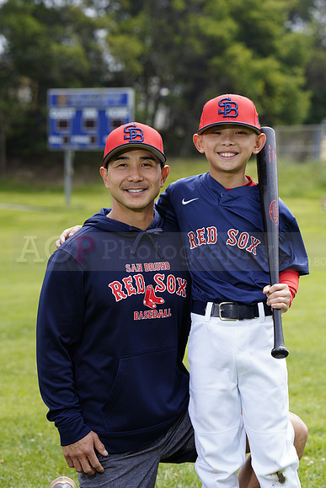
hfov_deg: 10.9
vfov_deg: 16.3
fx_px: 1710
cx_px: 163
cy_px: 244
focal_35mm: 126
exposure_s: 1/250
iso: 100
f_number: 6.3
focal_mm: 126
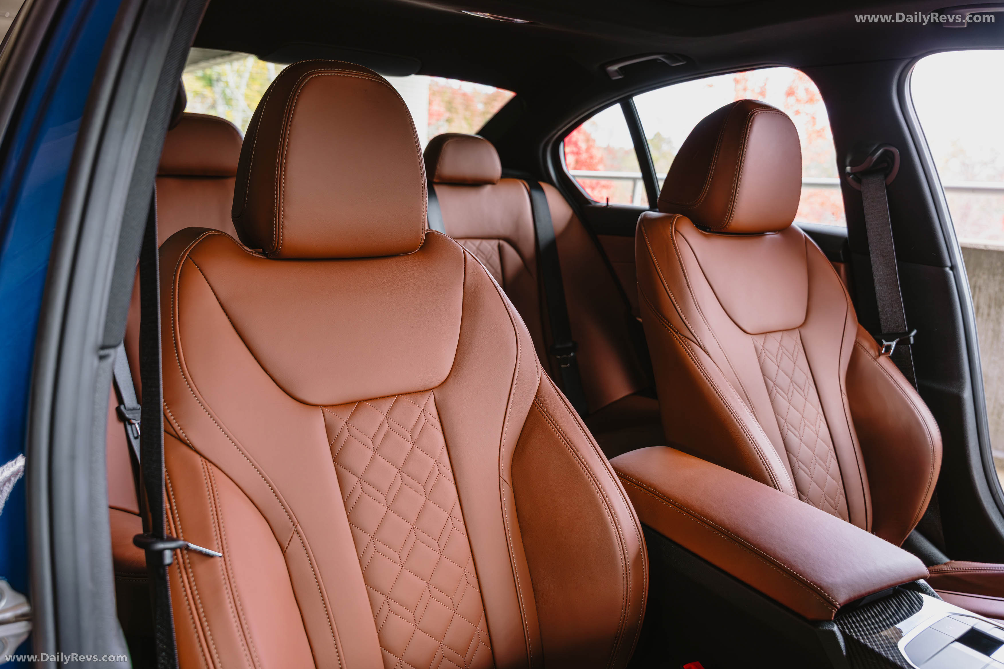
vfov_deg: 46.8
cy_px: 334
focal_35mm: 28
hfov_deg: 66.0
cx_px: 502
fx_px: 772
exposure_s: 1/50
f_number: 4
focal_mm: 27.7
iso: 200
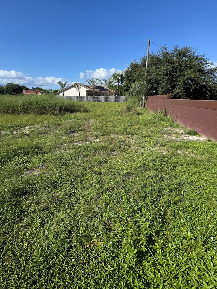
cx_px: 104
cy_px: 133
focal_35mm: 28
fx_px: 234
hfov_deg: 49.7
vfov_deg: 63.4
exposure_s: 1/4049
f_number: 1.78
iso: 80
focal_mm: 6.76
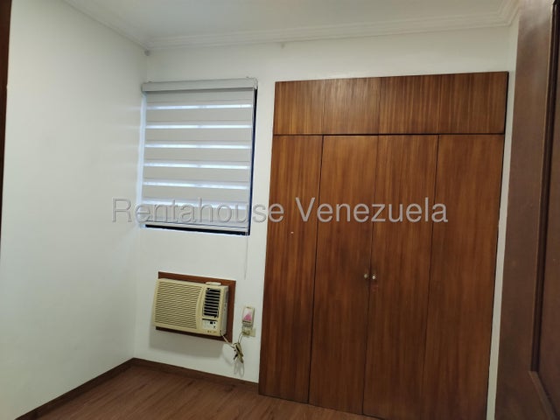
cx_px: 280
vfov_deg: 48.2
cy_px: 210
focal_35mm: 29
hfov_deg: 61.7
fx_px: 469
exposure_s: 1/40
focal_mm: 4.75
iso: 454
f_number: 1.8
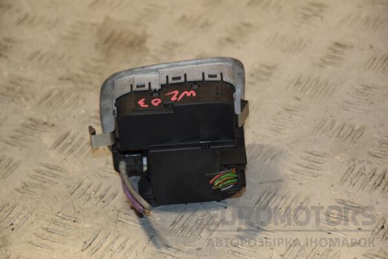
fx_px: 1487
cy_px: 130
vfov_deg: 9.9
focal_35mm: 138
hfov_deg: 14.9
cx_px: 194
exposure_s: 1/200
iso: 800
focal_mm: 92
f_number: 5.6
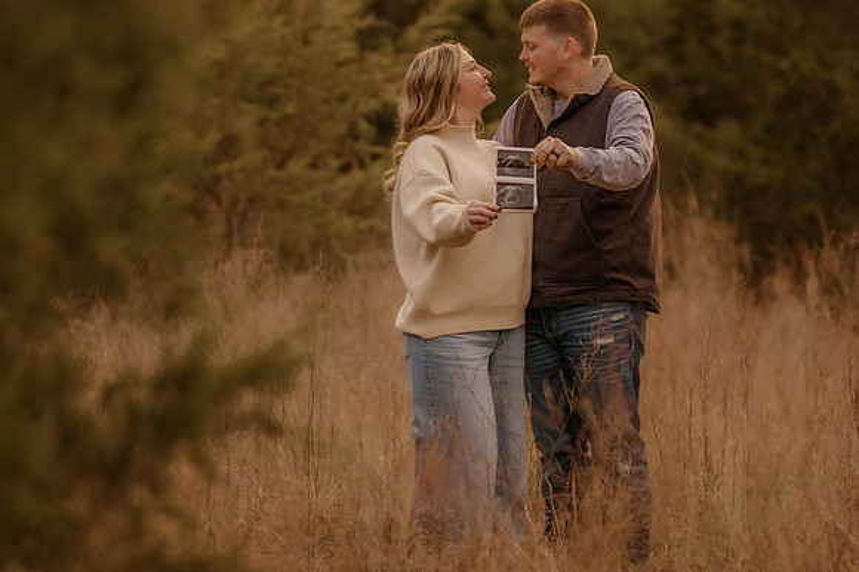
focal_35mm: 127
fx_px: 3029
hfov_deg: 16.1
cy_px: 286
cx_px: 430
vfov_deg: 10.8
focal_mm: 85
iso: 320
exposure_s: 1/1250
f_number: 1.4
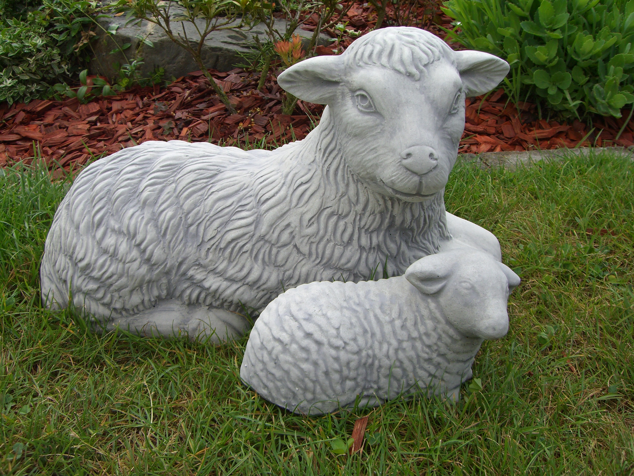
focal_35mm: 38
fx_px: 696
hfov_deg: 49.0
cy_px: 238
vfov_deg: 37.7
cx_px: 317
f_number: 4.3
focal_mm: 6.2
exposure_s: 1/400
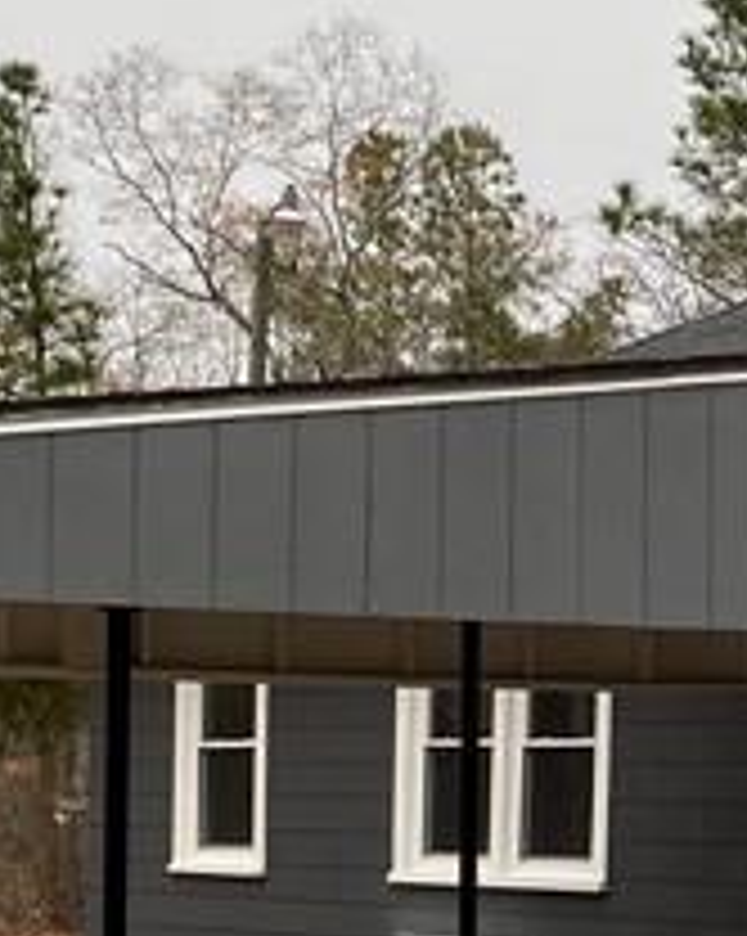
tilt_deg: +0.3
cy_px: 756
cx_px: 1278
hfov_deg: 11.5
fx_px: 3460
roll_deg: +0.1
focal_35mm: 125
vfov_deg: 15.3
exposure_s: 1/122
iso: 80
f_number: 1.8
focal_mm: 4.25
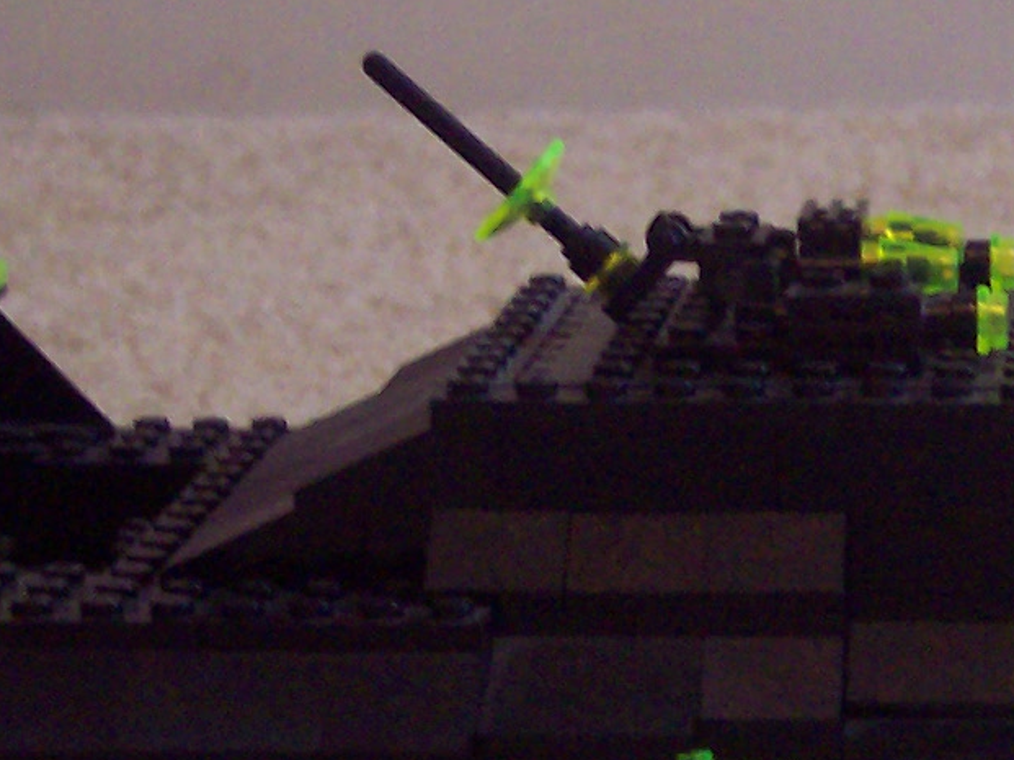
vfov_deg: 9.4
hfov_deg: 12.2
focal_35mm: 158
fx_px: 4626
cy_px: 570
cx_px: 1262
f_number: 2.8
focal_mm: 8
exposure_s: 1/10
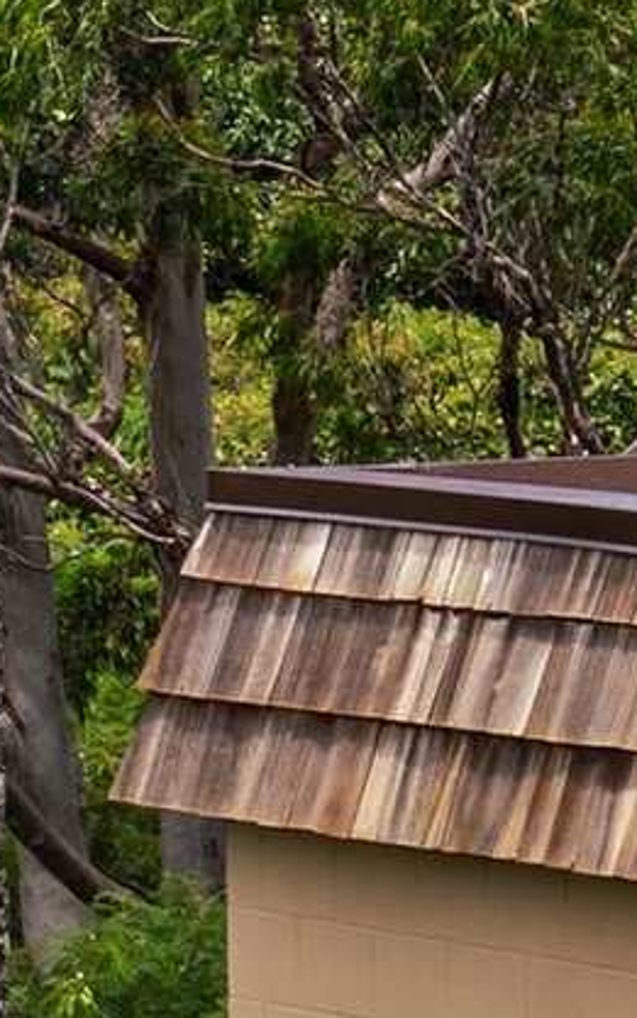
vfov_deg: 5.4
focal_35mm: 390
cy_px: -15
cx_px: 3519
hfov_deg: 3.1
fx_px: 10822
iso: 100
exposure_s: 1/320
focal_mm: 35
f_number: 8
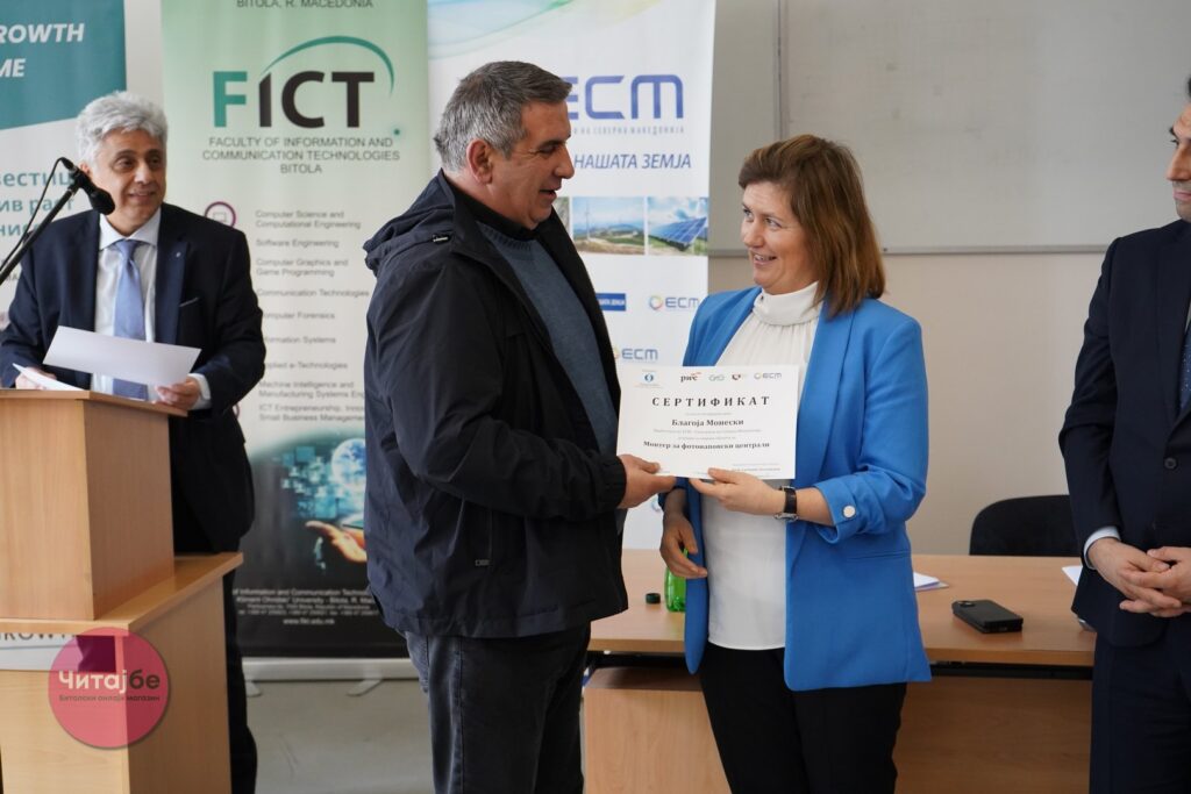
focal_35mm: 66
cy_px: 397
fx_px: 2184
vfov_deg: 20.6
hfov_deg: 30.5
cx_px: 596
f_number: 5.6
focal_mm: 66
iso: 4000
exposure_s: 1/250
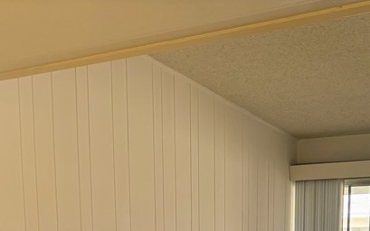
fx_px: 696
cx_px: 203
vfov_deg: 17.1
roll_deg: +1.1
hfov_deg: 29.8
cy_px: 344
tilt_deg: -9.1
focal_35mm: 69
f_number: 1.6
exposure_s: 1/120
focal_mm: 5.96
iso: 40
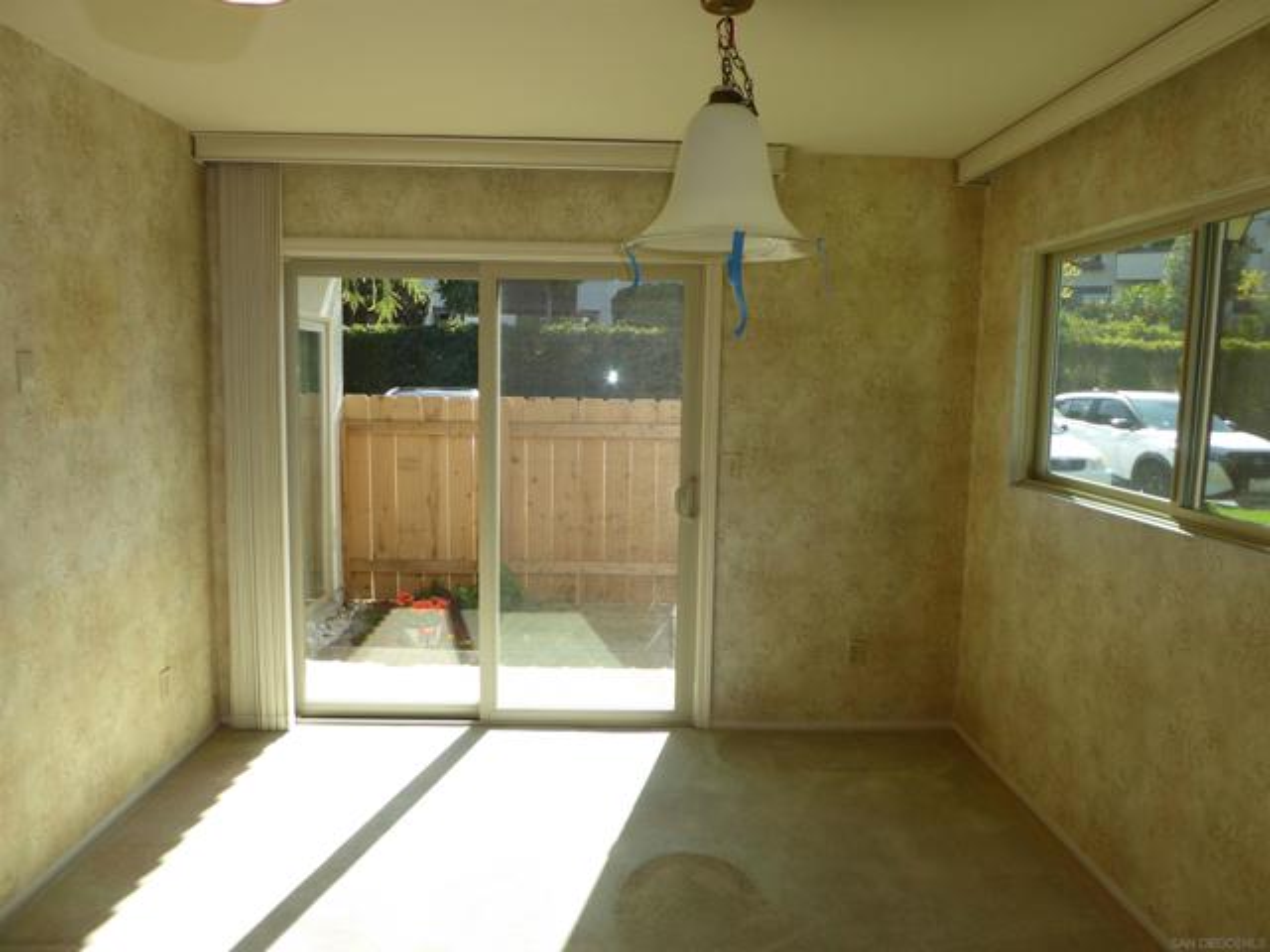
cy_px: 476
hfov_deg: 71.6
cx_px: 635
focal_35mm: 24
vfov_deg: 56.8
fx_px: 881
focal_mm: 4.3
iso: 100
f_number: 3.3
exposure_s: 1/250
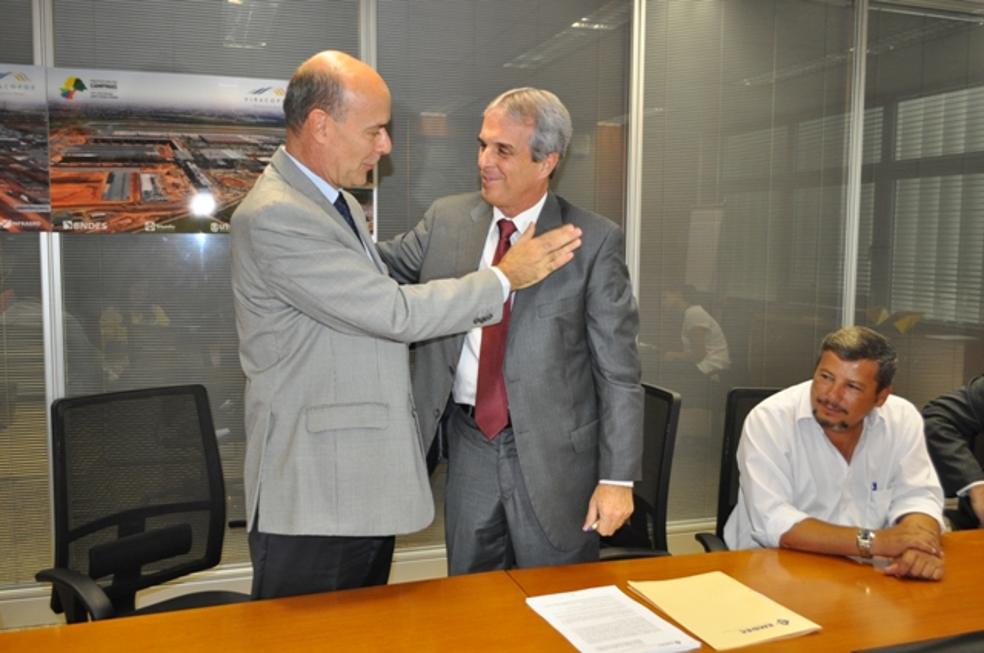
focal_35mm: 33
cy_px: 326
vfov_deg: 39.9
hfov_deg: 57.3
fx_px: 901
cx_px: 492
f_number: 3.8
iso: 800
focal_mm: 22
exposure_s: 1/60
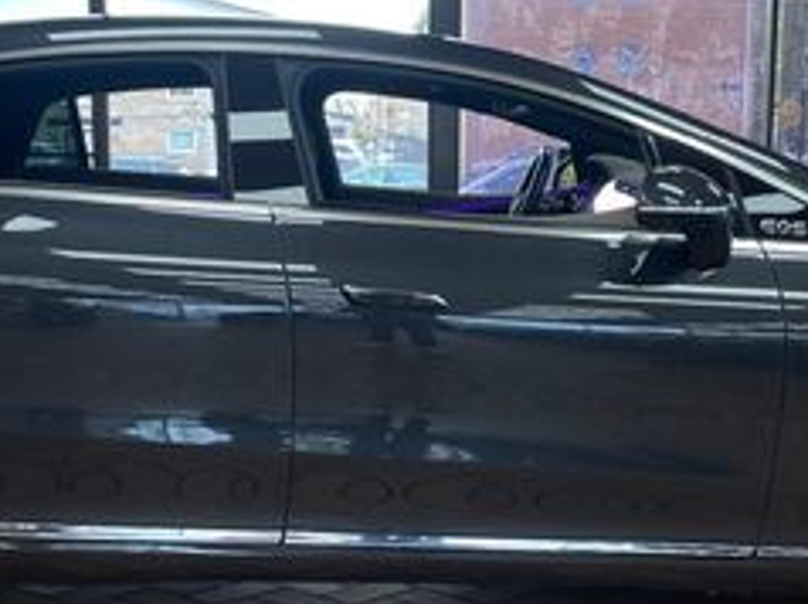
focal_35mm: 70
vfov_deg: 20.9
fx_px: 1632
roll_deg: +0.3
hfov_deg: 27.8
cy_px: 400
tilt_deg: -7.9
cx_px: 350
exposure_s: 1/120
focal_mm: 4.2
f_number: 1.6
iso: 80
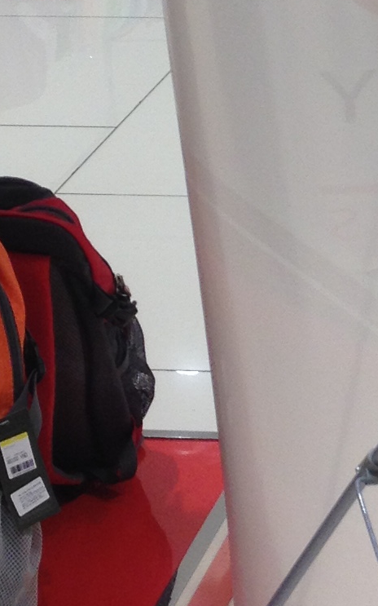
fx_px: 2688
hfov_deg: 7.9
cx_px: 605
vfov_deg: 12.7
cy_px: 66
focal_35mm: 163
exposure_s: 1/60
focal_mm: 4.28
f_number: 2.4
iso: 50
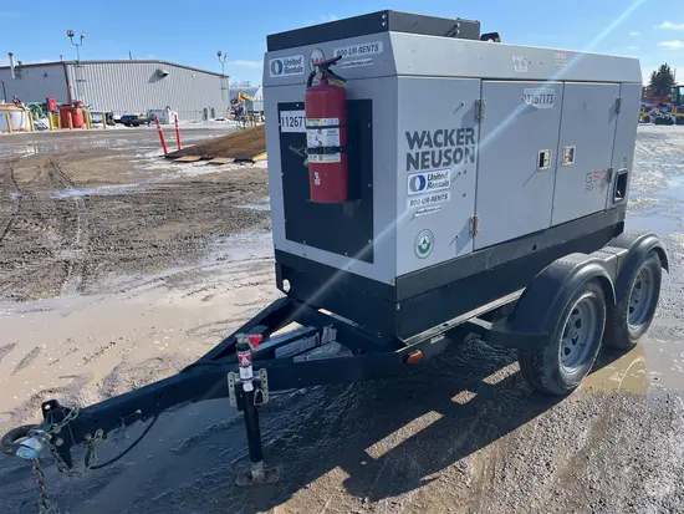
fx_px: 514
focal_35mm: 26
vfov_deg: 53.1
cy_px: 257
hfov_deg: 67.3
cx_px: 342
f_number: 1.6
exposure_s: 1/2268
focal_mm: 5.1
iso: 50
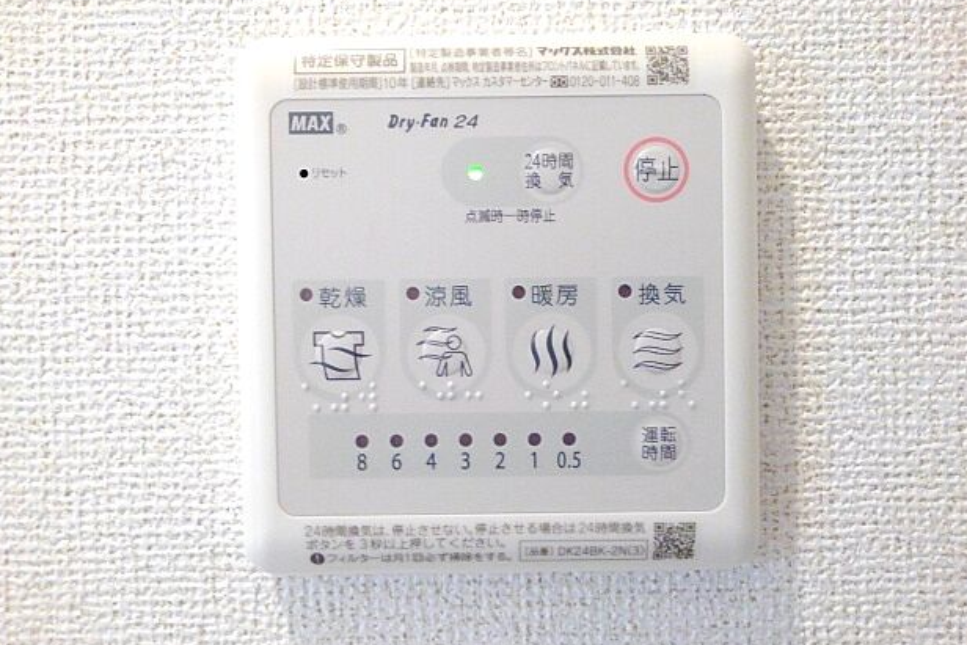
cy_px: 301
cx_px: 490
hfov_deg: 67.4
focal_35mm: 27
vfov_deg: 47.9
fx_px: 725
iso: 400
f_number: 2.2
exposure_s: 1/33.3
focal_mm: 3.46
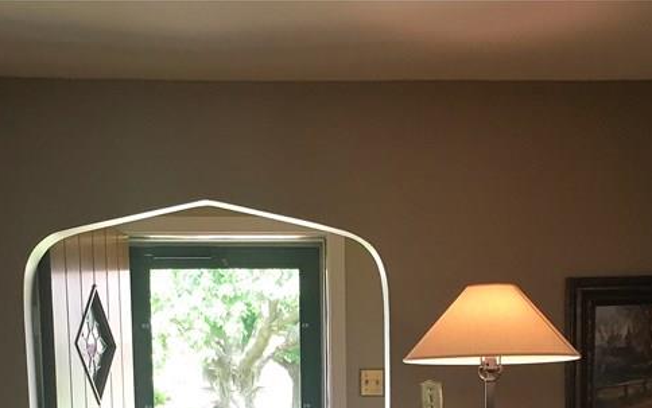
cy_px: 516
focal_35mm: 65
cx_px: 360
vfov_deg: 18.7
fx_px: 1156
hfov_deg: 31.5
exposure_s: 1/30
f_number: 2.2
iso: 32
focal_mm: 4.15
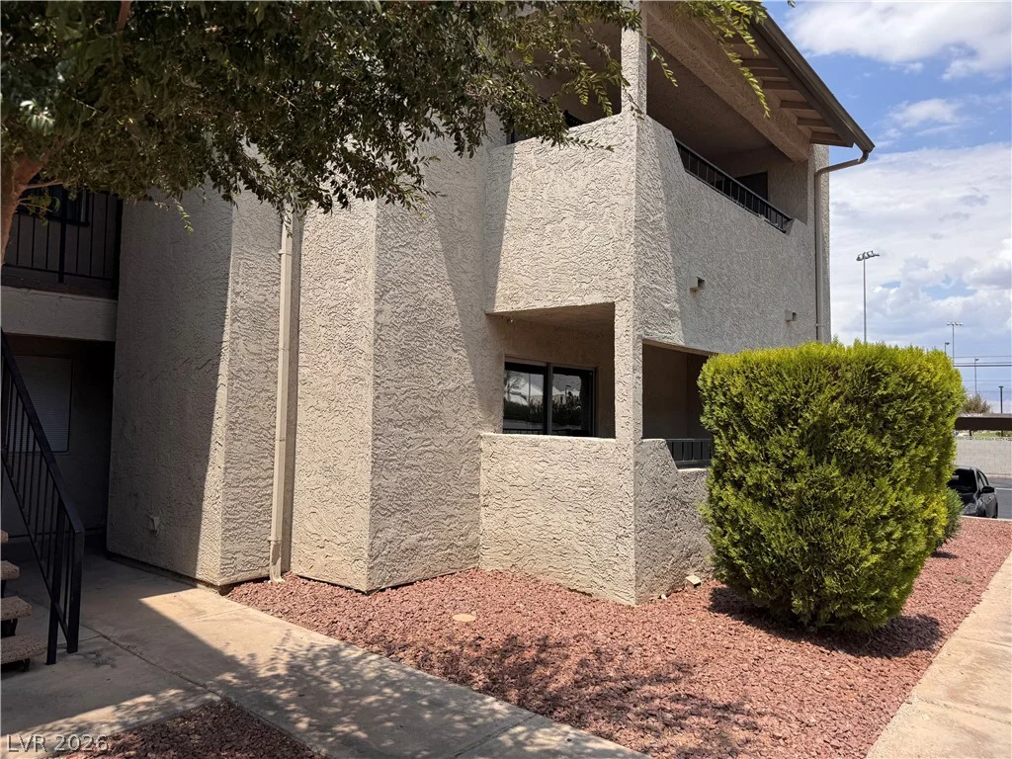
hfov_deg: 71.6
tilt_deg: +3.5
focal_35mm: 24
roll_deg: -2.5
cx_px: 506
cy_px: 380
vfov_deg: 56.8
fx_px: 702
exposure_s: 1/4608
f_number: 1.78
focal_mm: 6.76
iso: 80
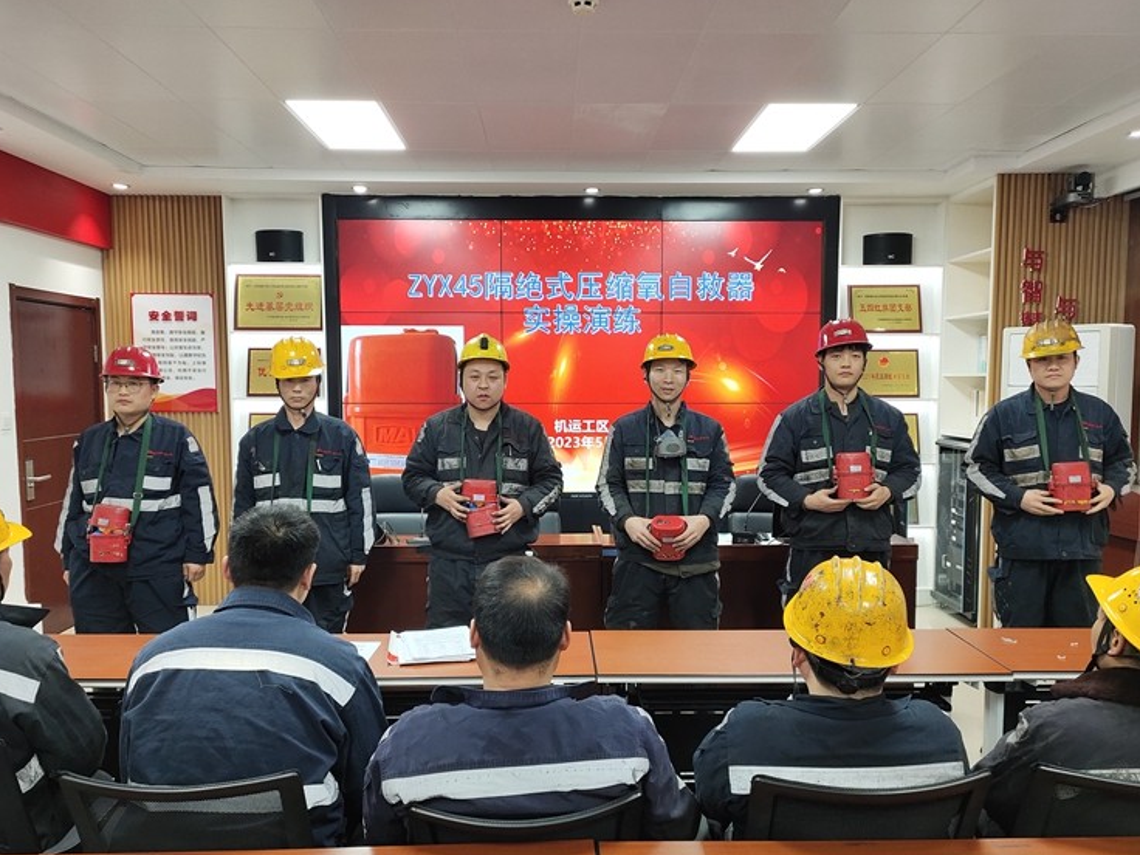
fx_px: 823
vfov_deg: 54.8
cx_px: 570
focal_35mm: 25
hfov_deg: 69.4
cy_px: 455
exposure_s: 1/100
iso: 621
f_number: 1.79
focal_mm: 4.76
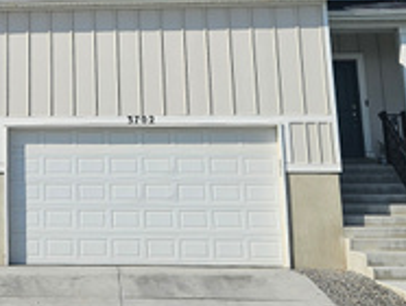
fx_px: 928
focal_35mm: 79
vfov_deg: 18.1
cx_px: 46
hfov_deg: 24.0
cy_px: -15
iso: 25
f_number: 1.8
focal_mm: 5.4
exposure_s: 1/3999
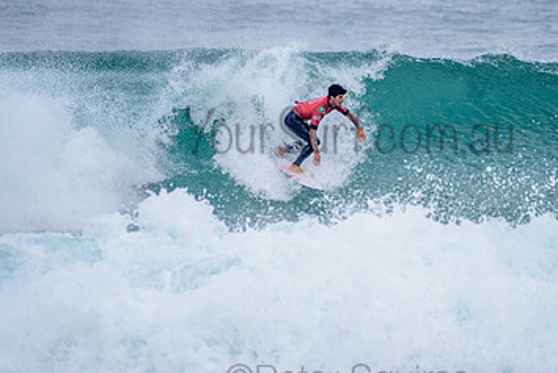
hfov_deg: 2.5
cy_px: 117
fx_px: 12668
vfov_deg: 1.7
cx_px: 347
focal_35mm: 817
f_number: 5.6
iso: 220
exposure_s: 1/2000
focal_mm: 500
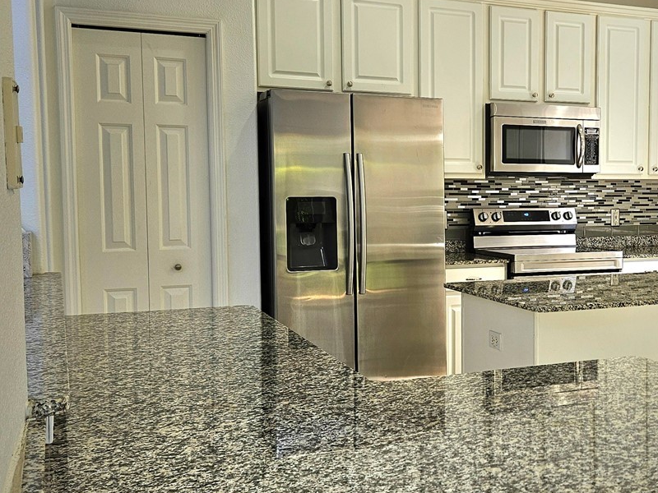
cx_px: 512
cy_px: 254
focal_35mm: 46
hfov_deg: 39.8
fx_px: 874
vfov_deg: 31.5
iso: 32
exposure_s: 1/120
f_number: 1.8
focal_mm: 5.4
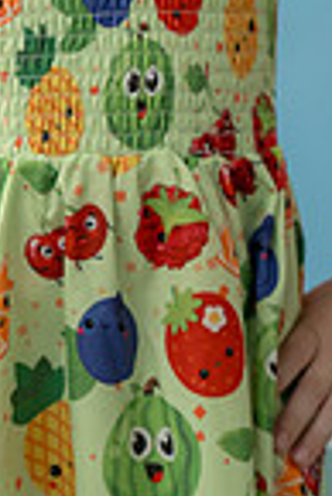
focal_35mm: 229
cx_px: 17
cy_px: -267
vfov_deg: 8.7
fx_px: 3160
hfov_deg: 6.0
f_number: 5.6
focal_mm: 74
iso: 1600
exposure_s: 1/160
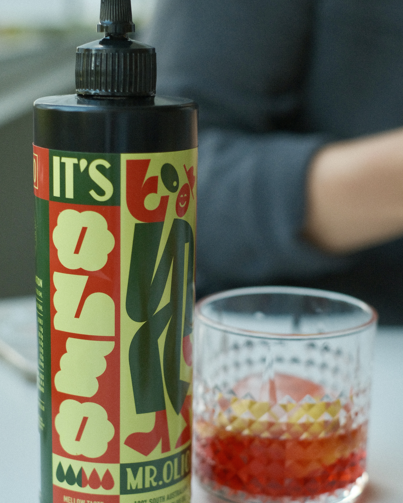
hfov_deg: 22.8
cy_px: 294
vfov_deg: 28.3
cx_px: 202
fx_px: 999
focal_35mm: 67
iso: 1000
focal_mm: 35
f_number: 2.8
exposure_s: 1/500
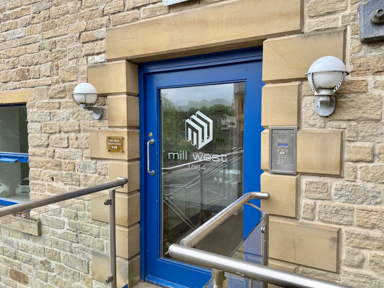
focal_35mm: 24
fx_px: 266
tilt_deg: -4.7
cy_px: 144
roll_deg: -0.2
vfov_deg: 56.8
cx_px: 192
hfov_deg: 71.6
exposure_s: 1/1122
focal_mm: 6.76
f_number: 1.78
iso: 80
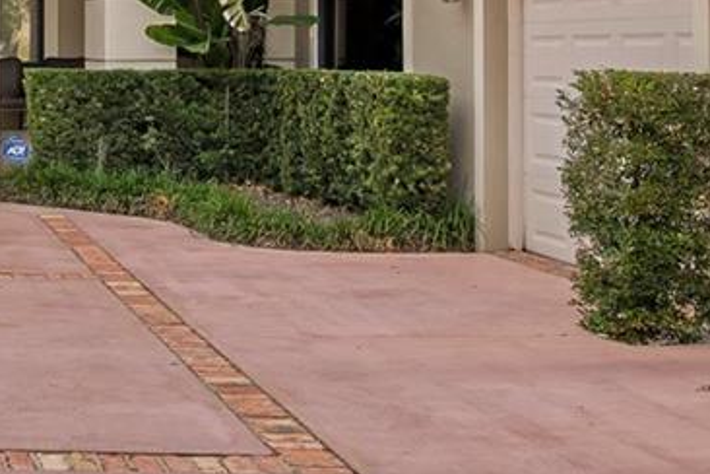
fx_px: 1380
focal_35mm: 70
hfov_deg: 25.1
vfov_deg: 18.3
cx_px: -206
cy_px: -117
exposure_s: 1/200
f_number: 7.1
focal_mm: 16
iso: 100
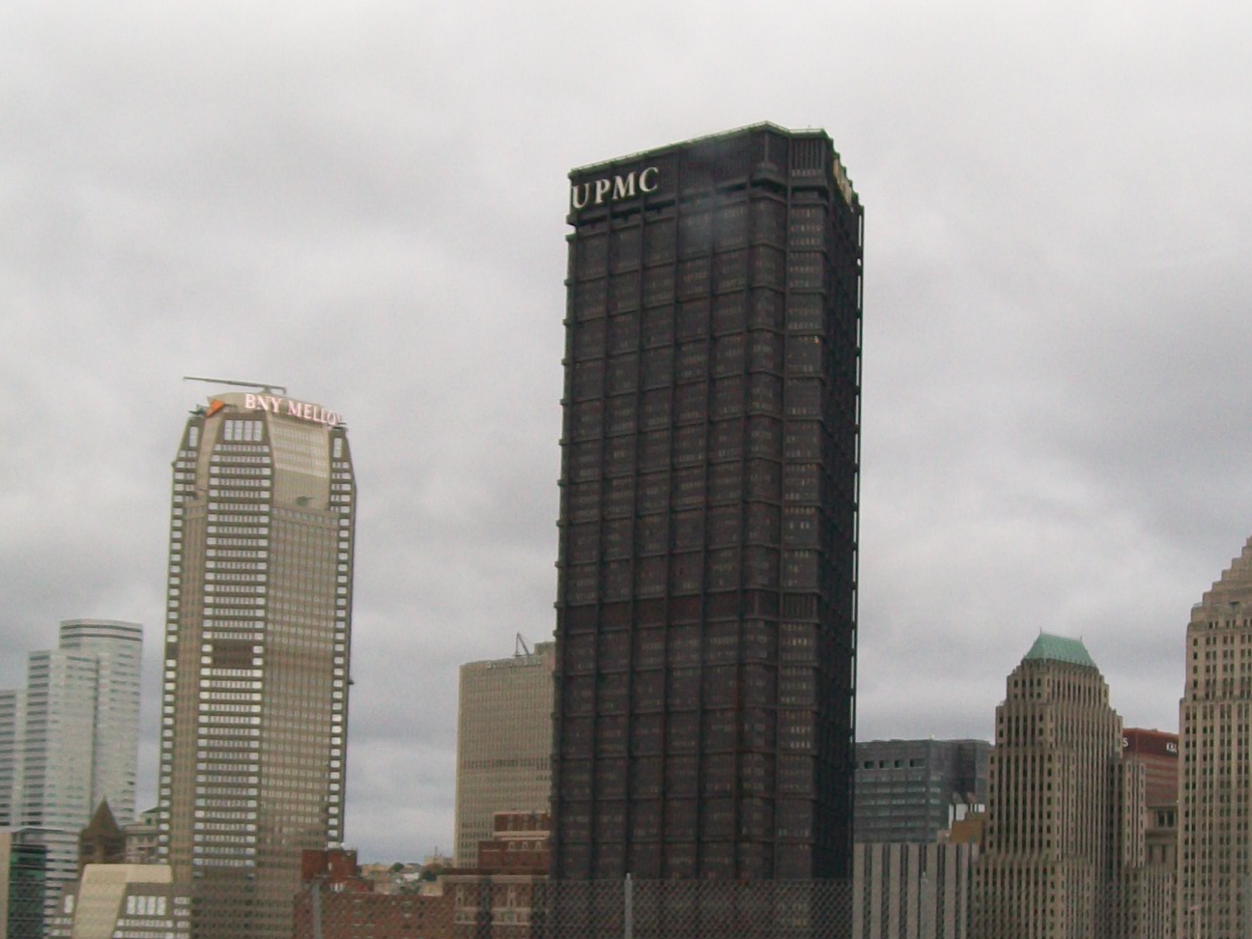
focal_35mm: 68
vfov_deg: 21.4
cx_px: 739
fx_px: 2459
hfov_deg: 28.5
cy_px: 737
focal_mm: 6.1
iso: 64
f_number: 2.7
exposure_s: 1/200
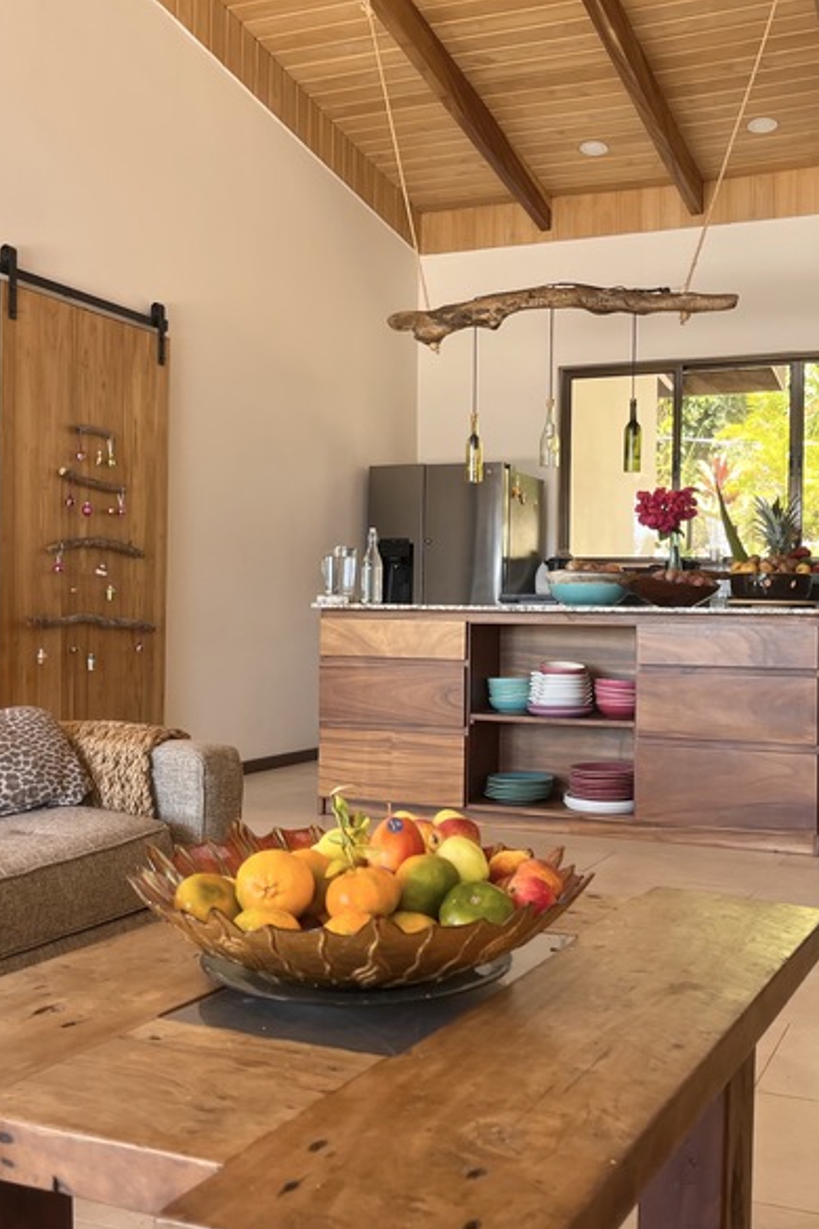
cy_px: 613
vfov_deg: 51.9
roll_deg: -1.9
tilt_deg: -0.9
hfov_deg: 35.8
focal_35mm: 37
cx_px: 479
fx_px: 1263
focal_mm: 5.1
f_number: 1.6
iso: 50
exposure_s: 1/121
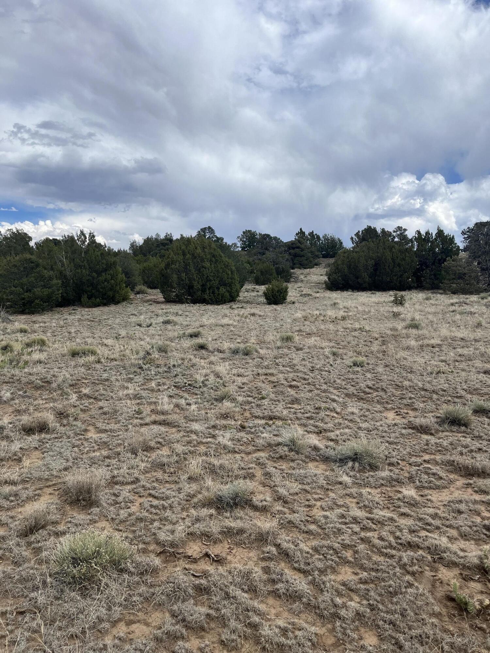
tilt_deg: -1.9
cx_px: 245
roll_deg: +0.3
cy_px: 326
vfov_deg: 67.3
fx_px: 491
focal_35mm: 26
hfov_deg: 53.1
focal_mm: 5.1
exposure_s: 1/4651
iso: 50
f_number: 1.6
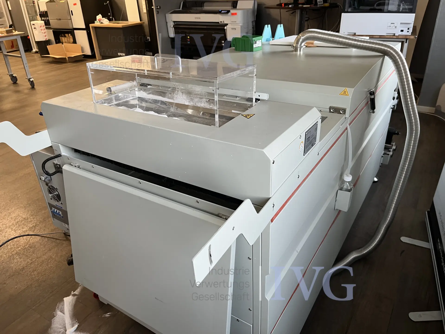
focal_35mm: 26
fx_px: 334
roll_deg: +3.3
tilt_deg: -29.4
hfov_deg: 67.3
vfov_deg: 53.1
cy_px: 167
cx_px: 222
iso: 125
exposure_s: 1/75
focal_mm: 5.1
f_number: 1.6
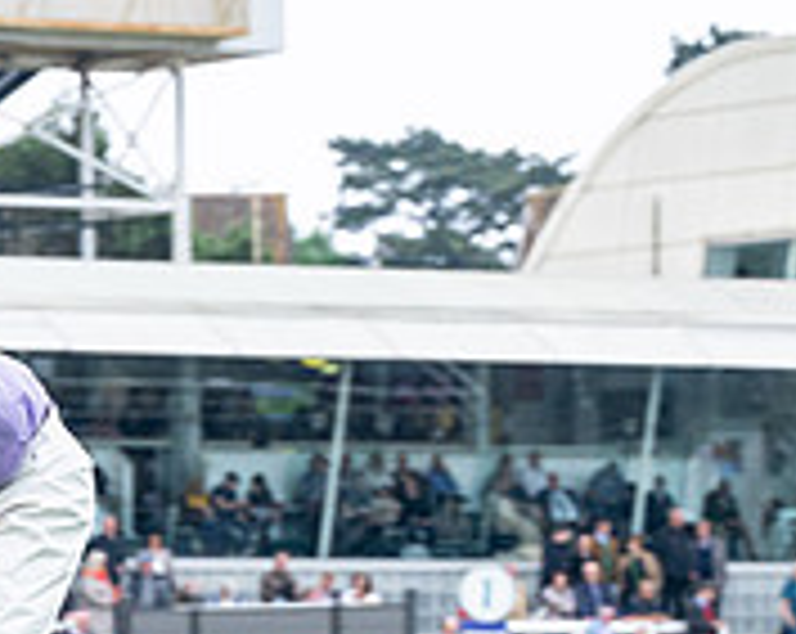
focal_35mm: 299
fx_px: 7032
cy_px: 705
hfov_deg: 6.4
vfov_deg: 5.1
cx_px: -88
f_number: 4
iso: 400
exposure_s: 1/640
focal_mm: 70
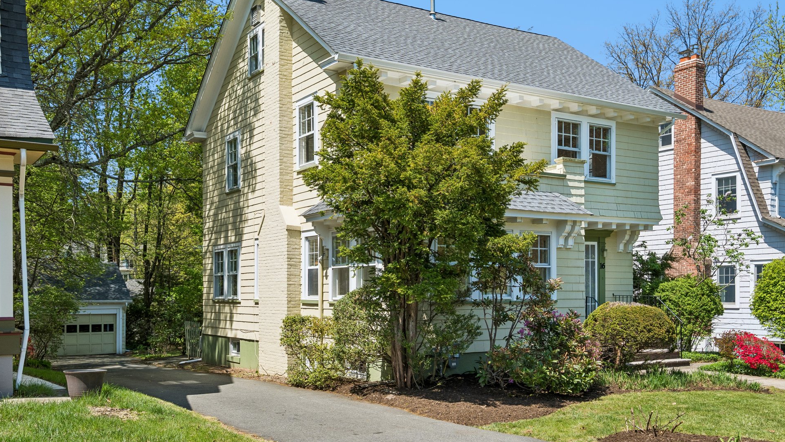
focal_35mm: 36
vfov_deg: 32.7
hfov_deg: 55.3
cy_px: 167
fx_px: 749
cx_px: 412
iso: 400
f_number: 8
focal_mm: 32
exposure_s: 1/800
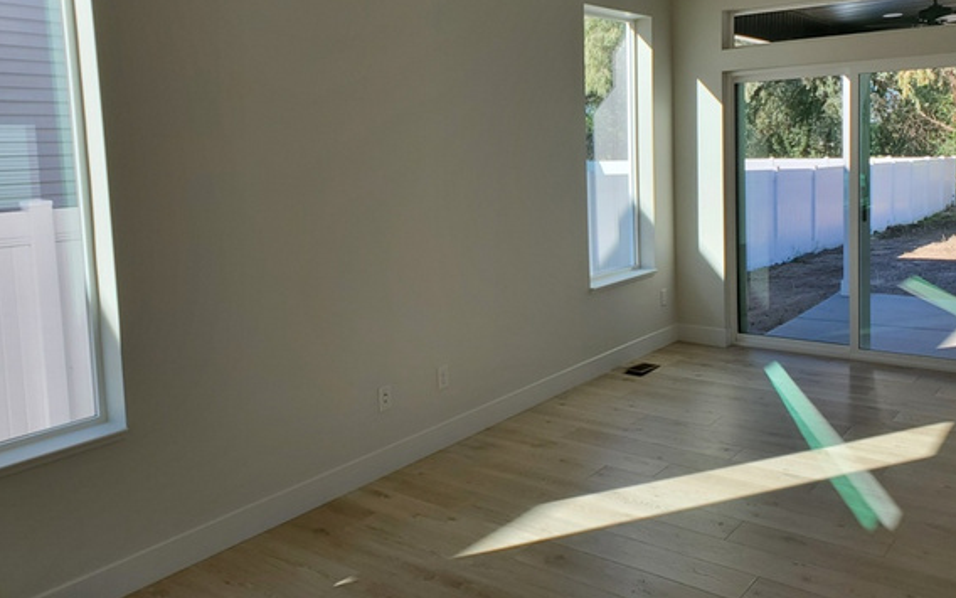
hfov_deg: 61.1
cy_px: 234
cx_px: 519
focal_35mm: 31
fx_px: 808
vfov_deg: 40.4
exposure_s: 1/401
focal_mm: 4.3
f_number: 2.4
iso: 50
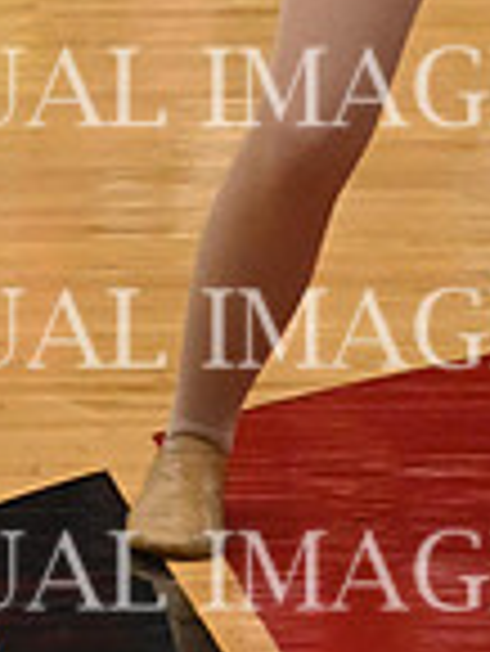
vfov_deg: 1.8
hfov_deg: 1.3
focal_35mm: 1123
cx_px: 555
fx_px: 21164
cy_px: -517
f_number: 4
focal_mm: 195
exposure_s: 1/400
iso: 6400
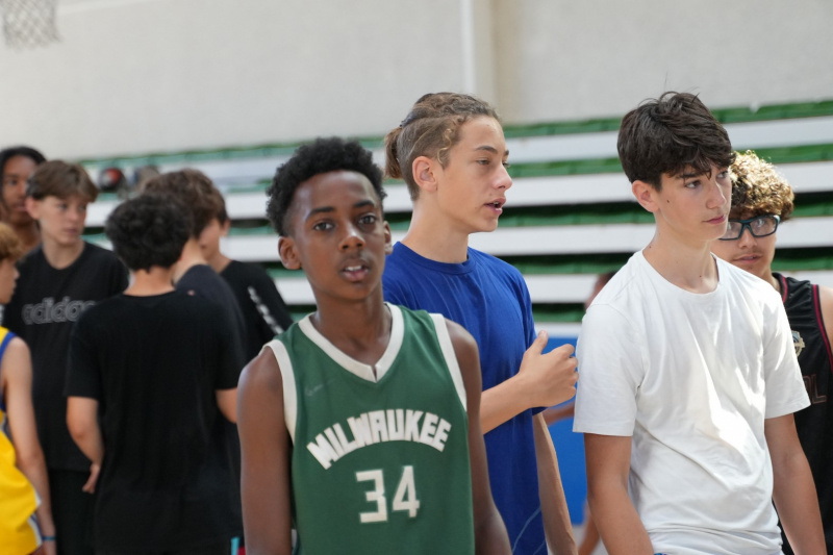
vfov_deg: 12.2
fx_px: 2602
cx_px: 416
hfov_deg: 18.2
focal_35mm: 112
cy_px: 278
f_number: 2.8
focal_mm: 75
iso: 2000
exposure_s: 1/400
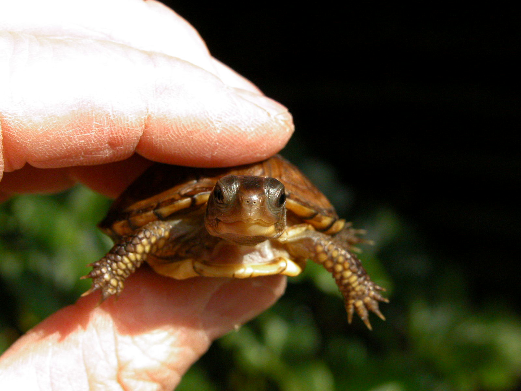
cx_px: 260
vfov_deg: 16.8
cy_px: 196
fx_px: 1324
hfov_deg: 22.3
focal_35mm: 88
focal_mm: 22.3
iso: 400
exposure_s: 1/649
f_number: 7
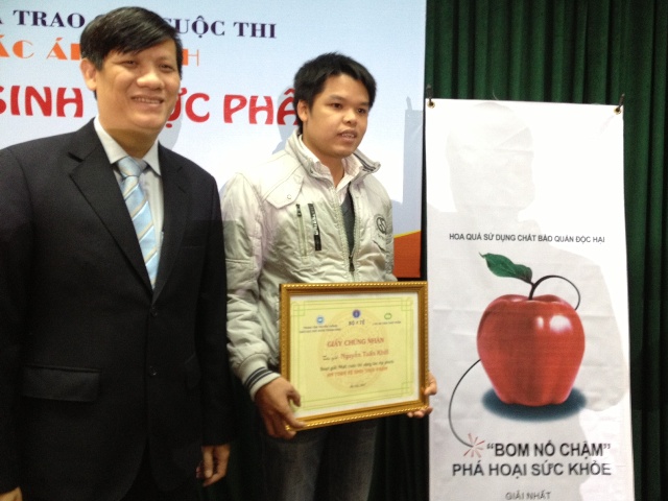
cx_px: 334
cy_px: 250
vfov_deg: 40.7
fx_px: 675
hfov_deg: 52.6
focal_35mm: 35
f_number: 2.4
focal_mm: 4.28
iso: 160
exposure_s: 1/20
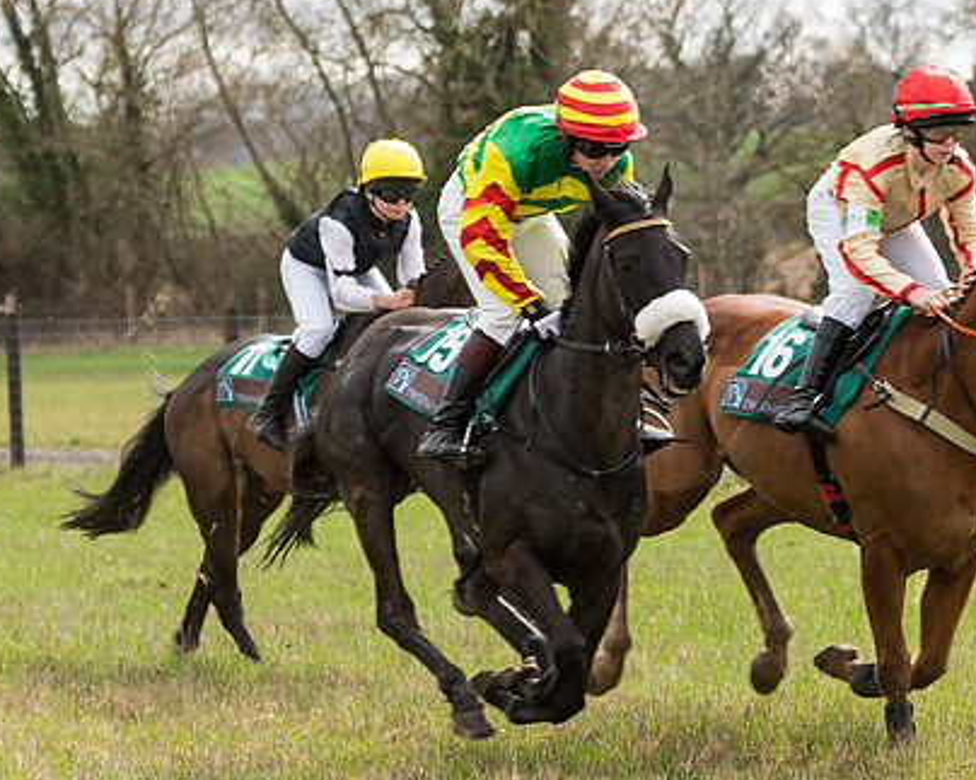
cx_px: 502
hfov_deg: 7.4
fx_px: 7537
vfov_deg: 5.9
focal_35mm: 261
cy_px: 531
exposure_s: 1/800
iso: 250
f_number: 4
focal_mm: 92
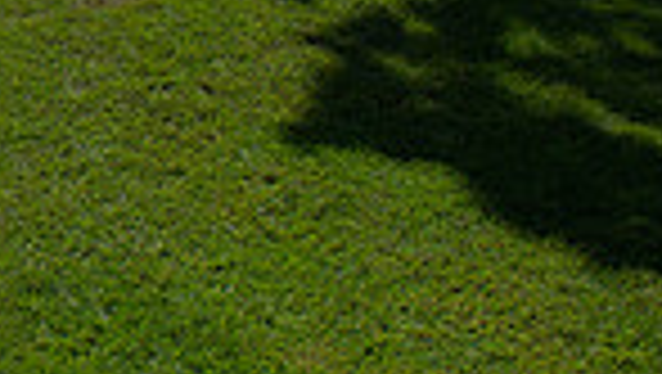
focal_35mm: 99
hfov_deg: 17.5
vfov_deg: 10.9
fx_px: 1739
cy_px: -437
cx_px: -531
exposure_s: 1/400
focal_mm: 24
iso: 100
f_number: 7.1
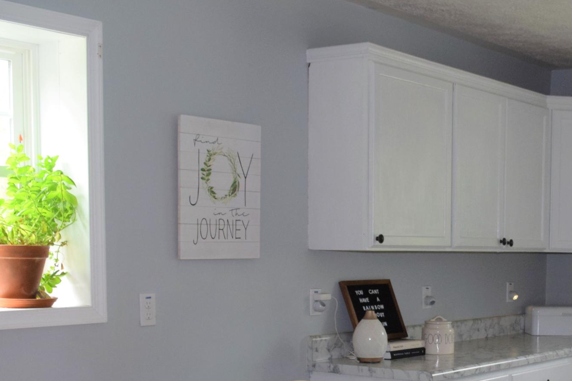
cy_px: 365
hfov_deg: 31.4
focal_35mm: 61
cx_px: 511
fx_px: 969
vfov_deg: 21.6
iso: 800
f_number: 5
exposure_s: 1/100
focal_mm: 18
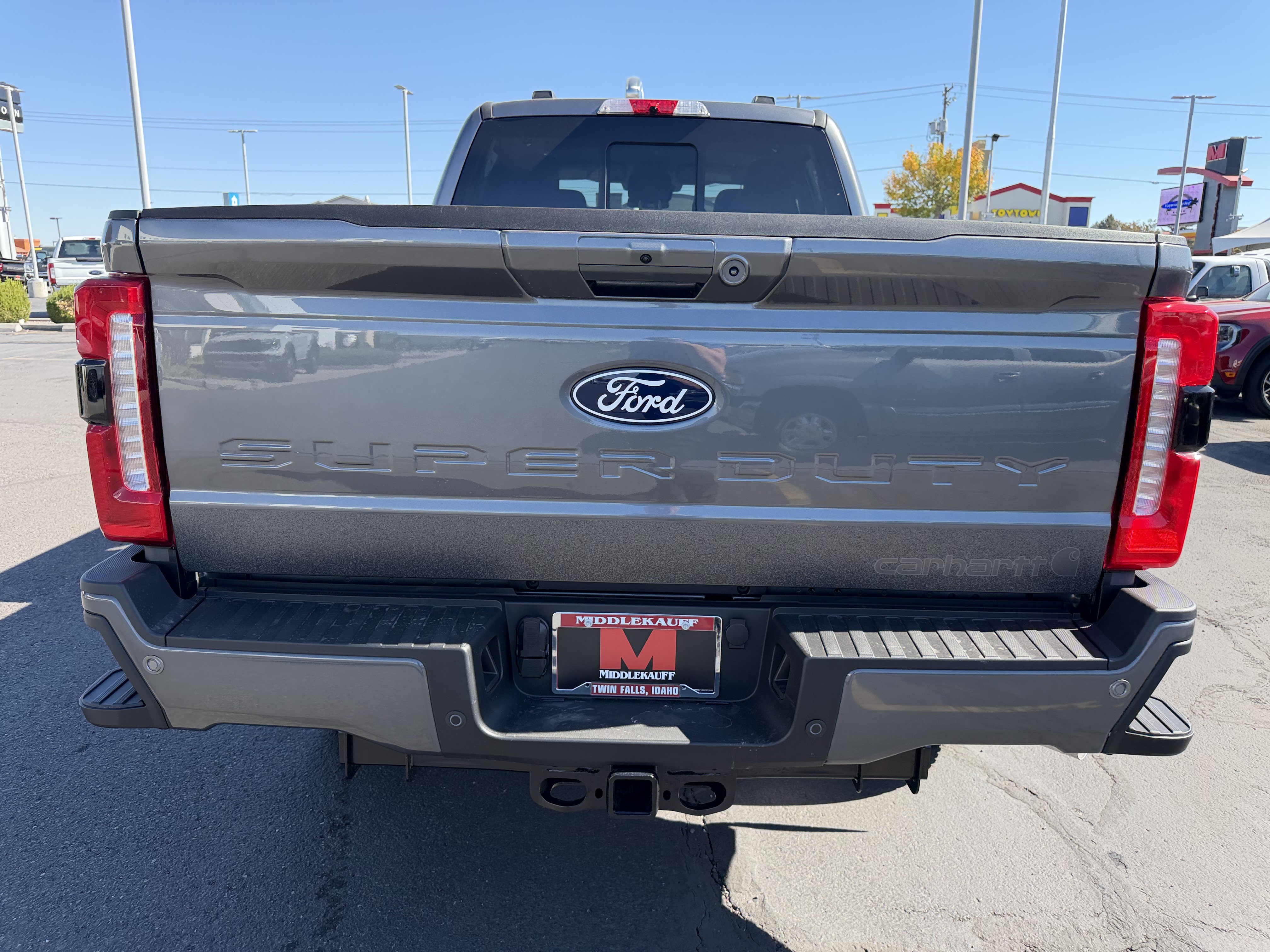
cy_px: 476
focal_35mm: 24
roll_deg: -2.7
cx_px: 635
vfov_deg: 56.8
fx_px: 881
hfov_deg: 71.6
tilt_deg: -13.8
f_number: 1.78
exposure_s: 1/1553
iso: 100
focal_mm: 6.76
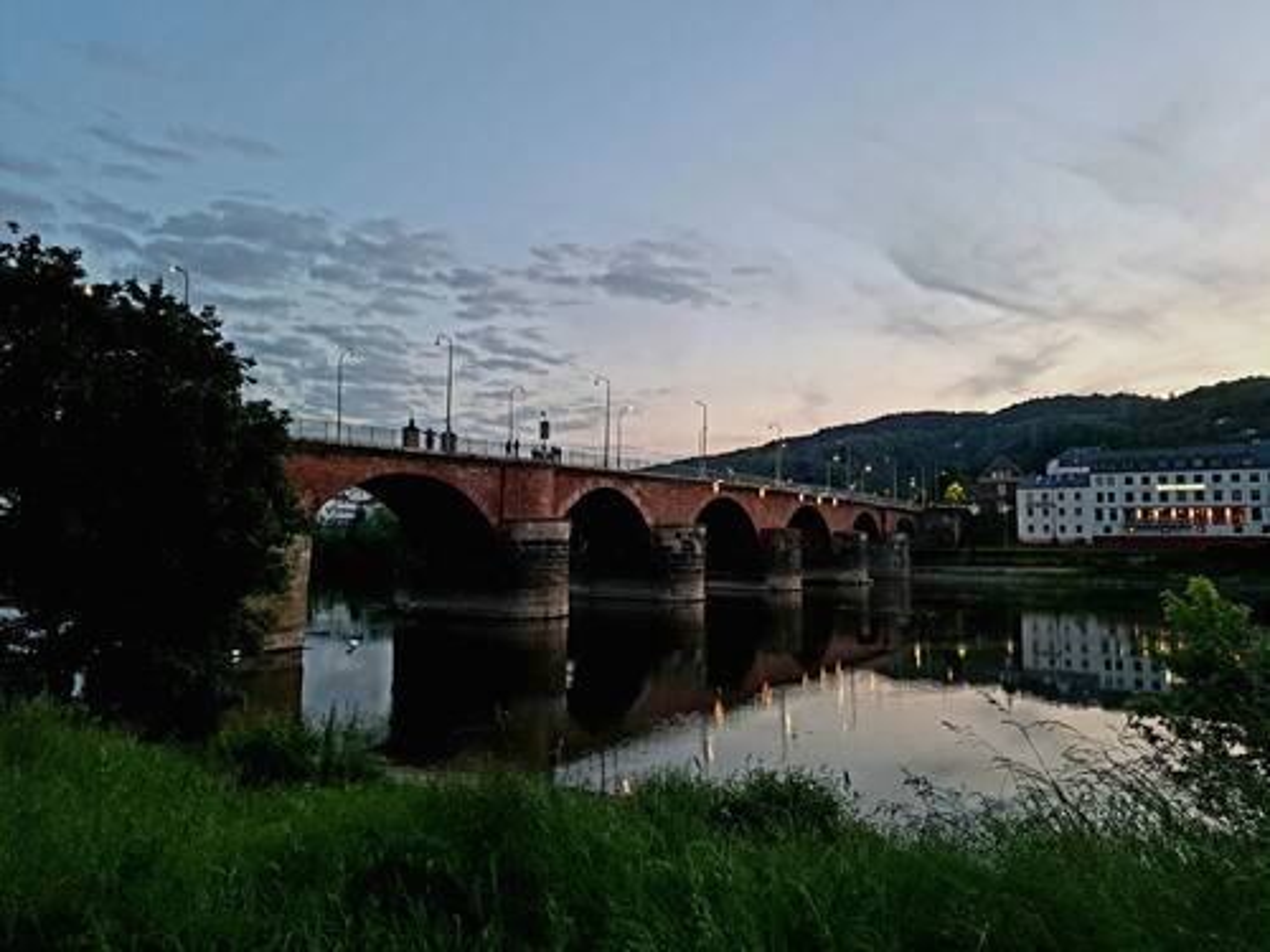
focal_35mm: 24
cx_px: 635
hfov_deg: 71.6
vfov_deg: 56.8
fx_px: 881
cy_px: 476
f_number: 1.8
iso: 320
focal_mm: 5.23
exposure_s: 1/50
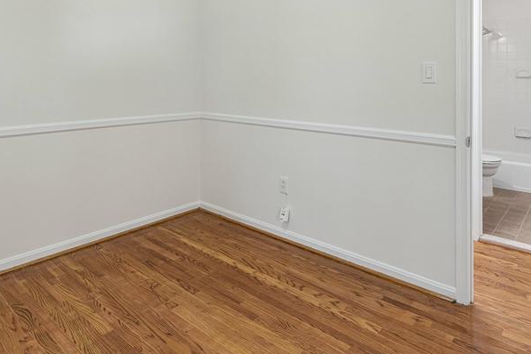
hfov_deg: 73.7
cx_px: 261
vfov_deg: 51.1
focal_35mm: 24
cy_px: 92
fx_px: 354
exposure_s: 1/3.33
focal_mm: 14
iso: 100
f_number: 8
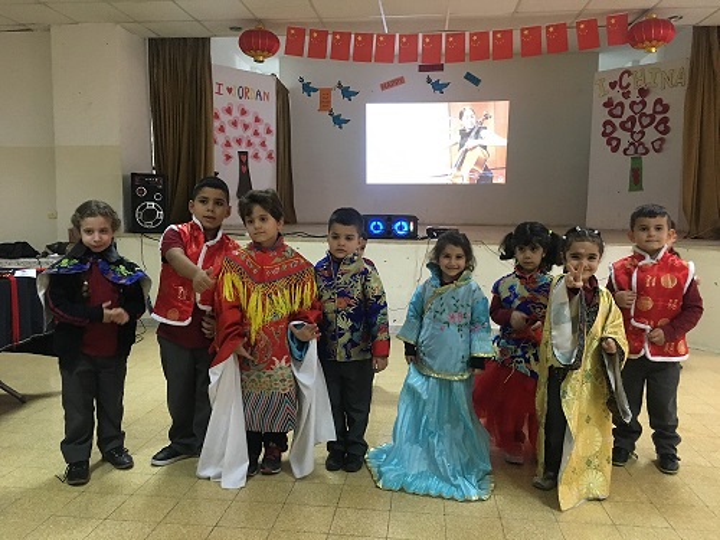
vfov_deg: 48.2
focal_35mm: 29
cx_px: 360
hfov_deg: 61.7
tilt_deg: -5.1
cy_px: 270
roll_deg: -2.3
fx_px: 603
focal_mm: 4.15
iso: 200
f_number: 2.2
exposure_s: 1/17
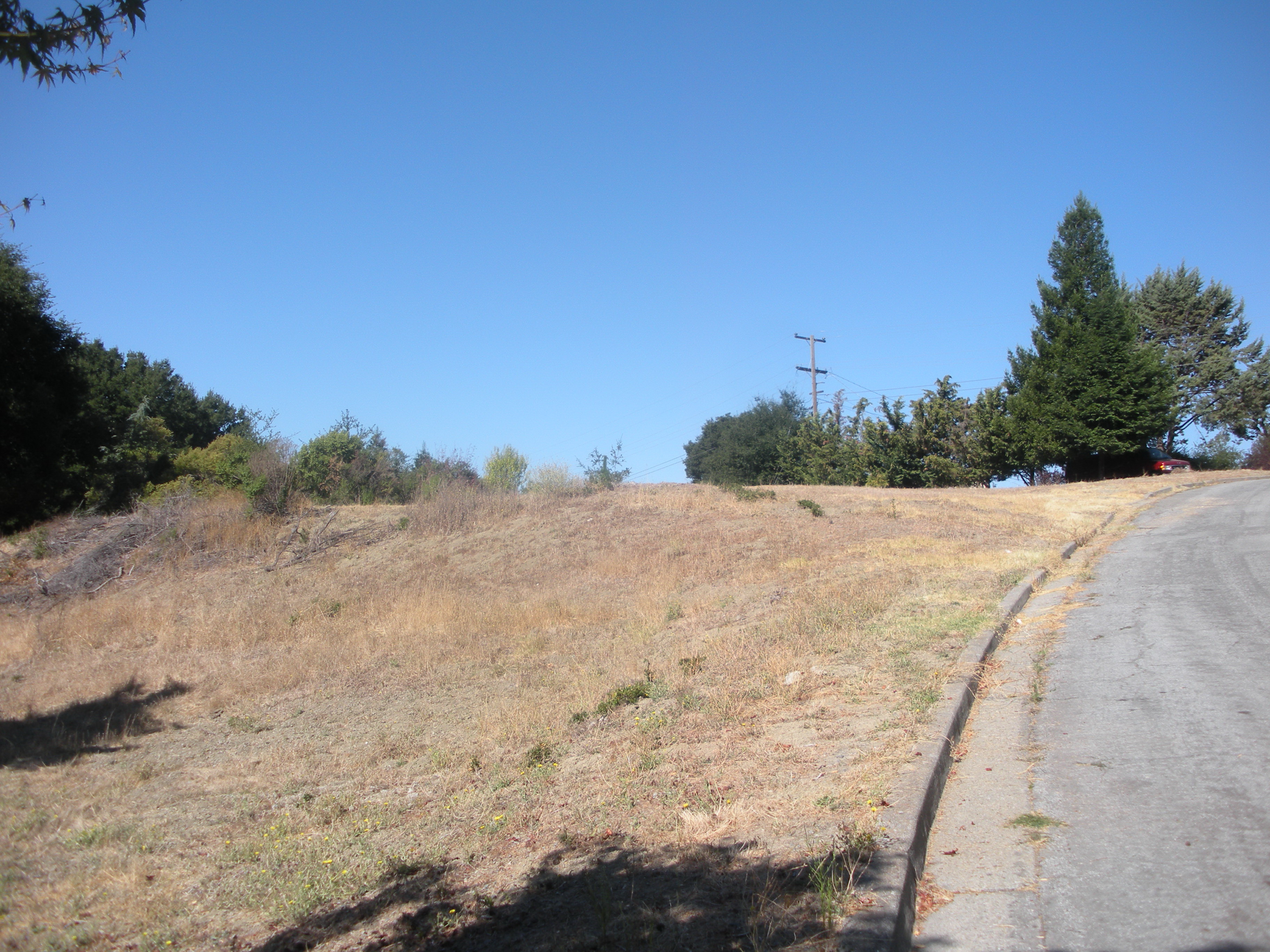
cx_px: 635
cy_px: 476
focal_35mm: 36
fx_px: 1321
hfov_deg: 51.4
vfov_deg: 39.7
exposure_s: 1/505
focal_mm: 6.3
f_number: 3.5
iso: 64
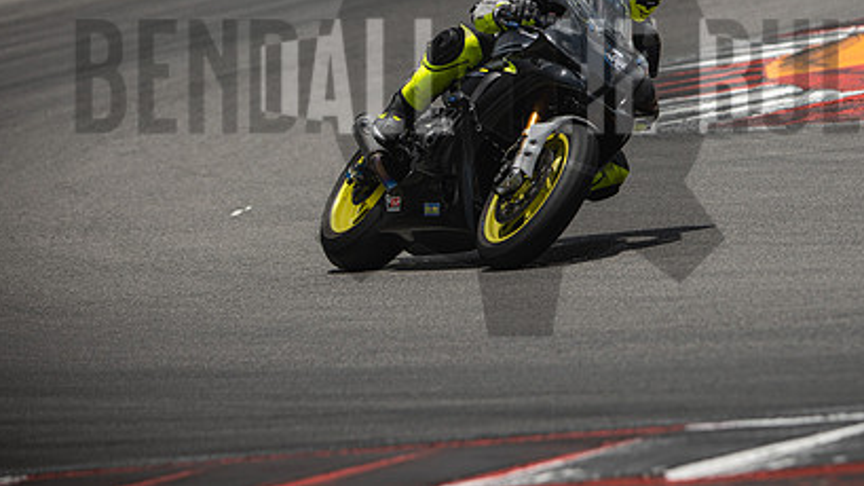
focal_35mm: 446
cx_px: 520
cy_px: 79
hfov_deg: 4.8
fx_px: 10217
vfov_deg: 2.7
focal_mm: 200
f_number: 3.2
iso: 125
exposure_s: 1/2000
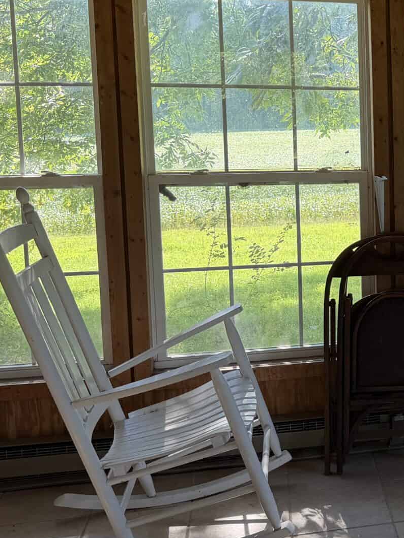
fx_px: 903
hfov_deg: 22.6
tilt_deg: -6.6
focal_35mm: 58
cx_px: 521
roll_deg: +0.3
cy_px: 218
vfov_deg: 33.1
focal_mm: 6.76
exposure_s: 1/203
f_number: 1.78
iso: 80
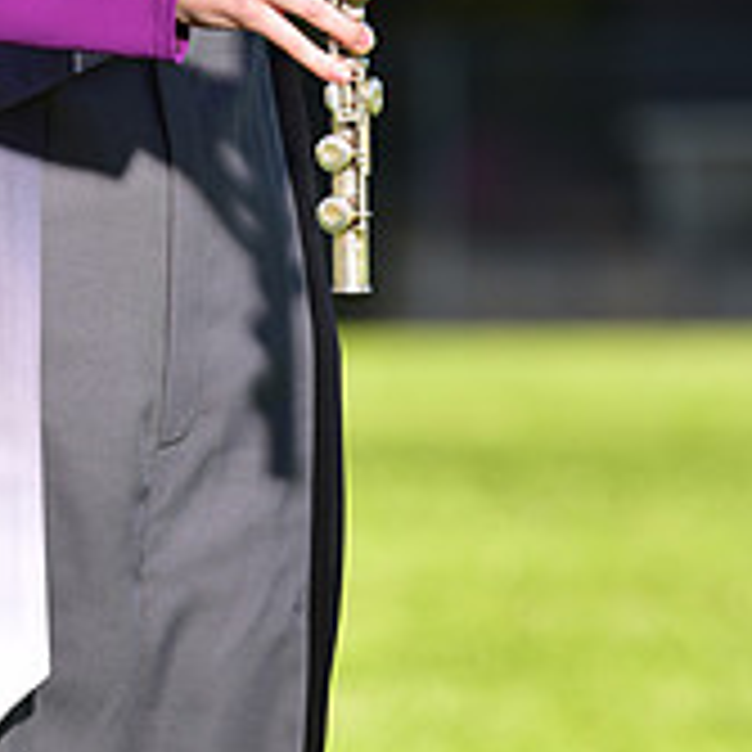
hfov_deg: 3.0
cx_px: 38
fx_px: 14501
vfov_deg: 3.0
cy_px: -347
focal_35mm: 590
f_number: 5
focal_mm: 200
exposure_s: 1/250
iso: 80
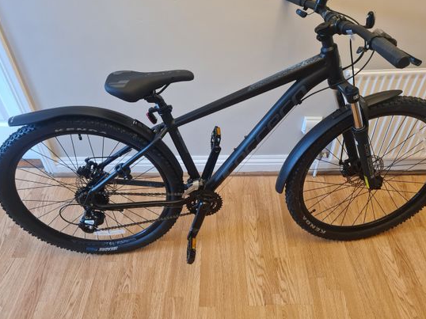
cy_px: 160
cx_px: 222
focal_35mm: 29
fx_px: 357
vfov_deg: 48.2
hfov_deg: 61.7
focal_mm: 5.4
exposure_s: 1/50
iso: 320
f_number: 1.8
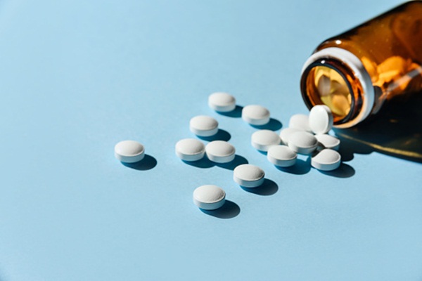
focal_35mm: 98
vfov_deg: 14.0
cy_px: 140
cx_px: 211
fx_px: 1149
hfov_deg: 20.8
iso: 125
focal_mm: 98
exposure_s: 1/160
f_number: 14
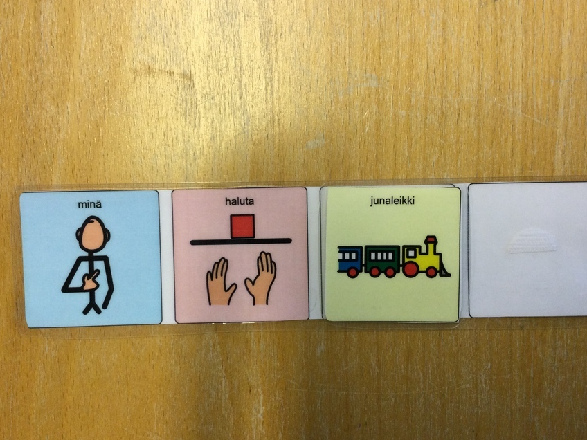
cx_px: 288
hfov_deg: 47.9
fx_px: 661
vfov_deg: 36.8
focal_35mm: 39
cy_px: 222
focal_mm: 3.3
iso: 40
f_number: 2.4
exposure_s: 1/33
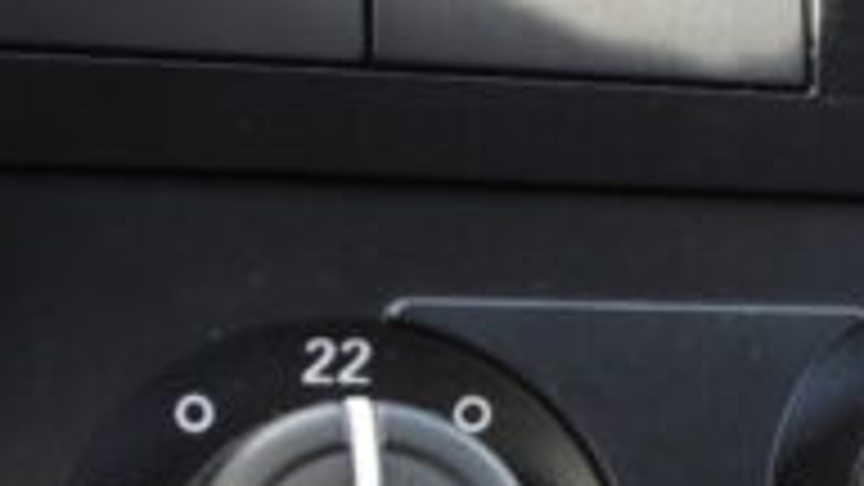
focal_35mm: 129
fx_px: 2955
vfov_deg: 9.3
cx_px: 1224
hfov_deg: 15.6
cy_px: 518
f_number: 3.2
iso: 100
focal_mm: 5.8
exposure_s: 1/40
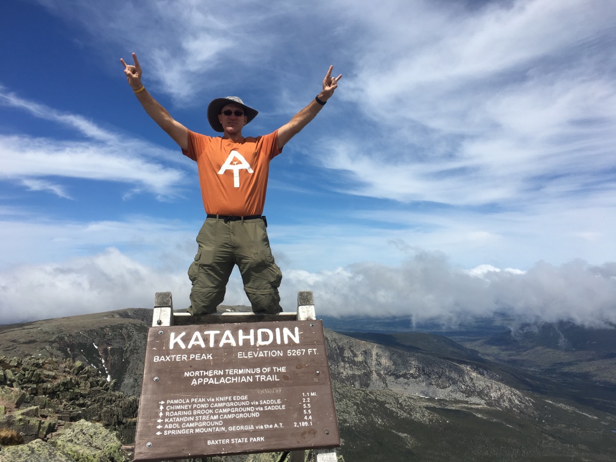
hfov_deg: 61.7
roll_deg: +1.3
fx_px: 516
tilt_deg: +4.7
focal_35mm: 29
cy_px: 231
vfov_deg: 48.2
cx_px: 308
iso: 25
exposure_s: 1/2959
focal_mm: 4.15
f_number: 2.2
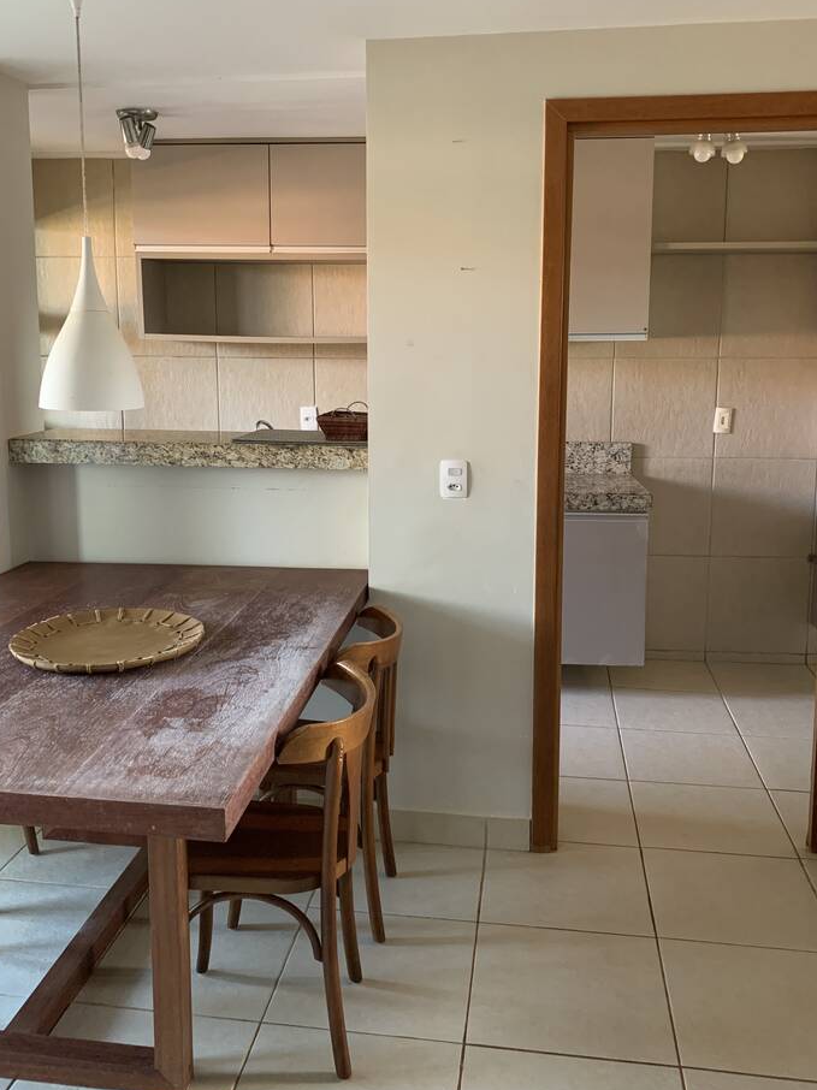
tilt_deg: -6.9
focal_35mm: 31
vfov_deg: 58.2
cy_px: 482
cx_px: 381
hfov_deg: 45.4
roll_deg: +0.4
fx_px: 976
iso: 320
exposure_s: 1/60
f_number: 1.8
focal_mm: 4.25
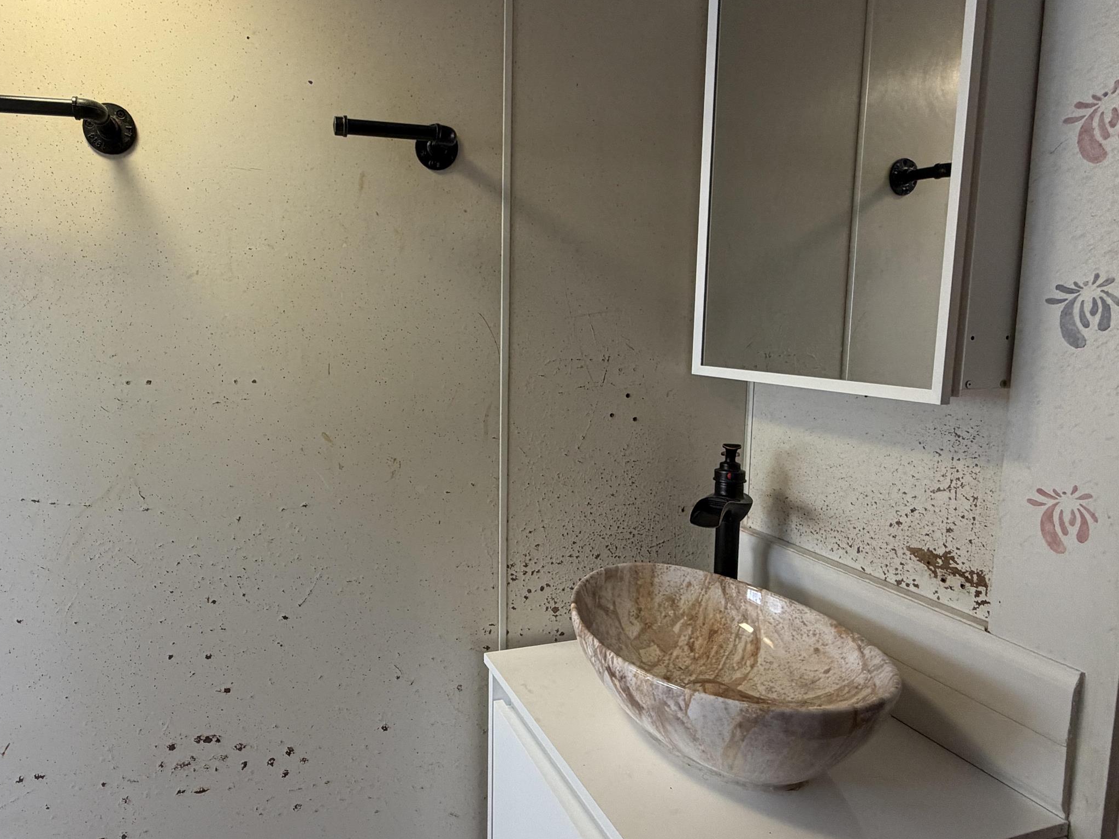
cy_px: 397
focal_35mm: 21
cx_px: 420
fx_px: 679
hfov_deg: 77.6
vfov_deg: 63.4
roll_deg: -0.2
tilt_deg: -7.2
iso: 200
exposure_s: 1/60
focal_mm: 2.22
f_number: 2.2
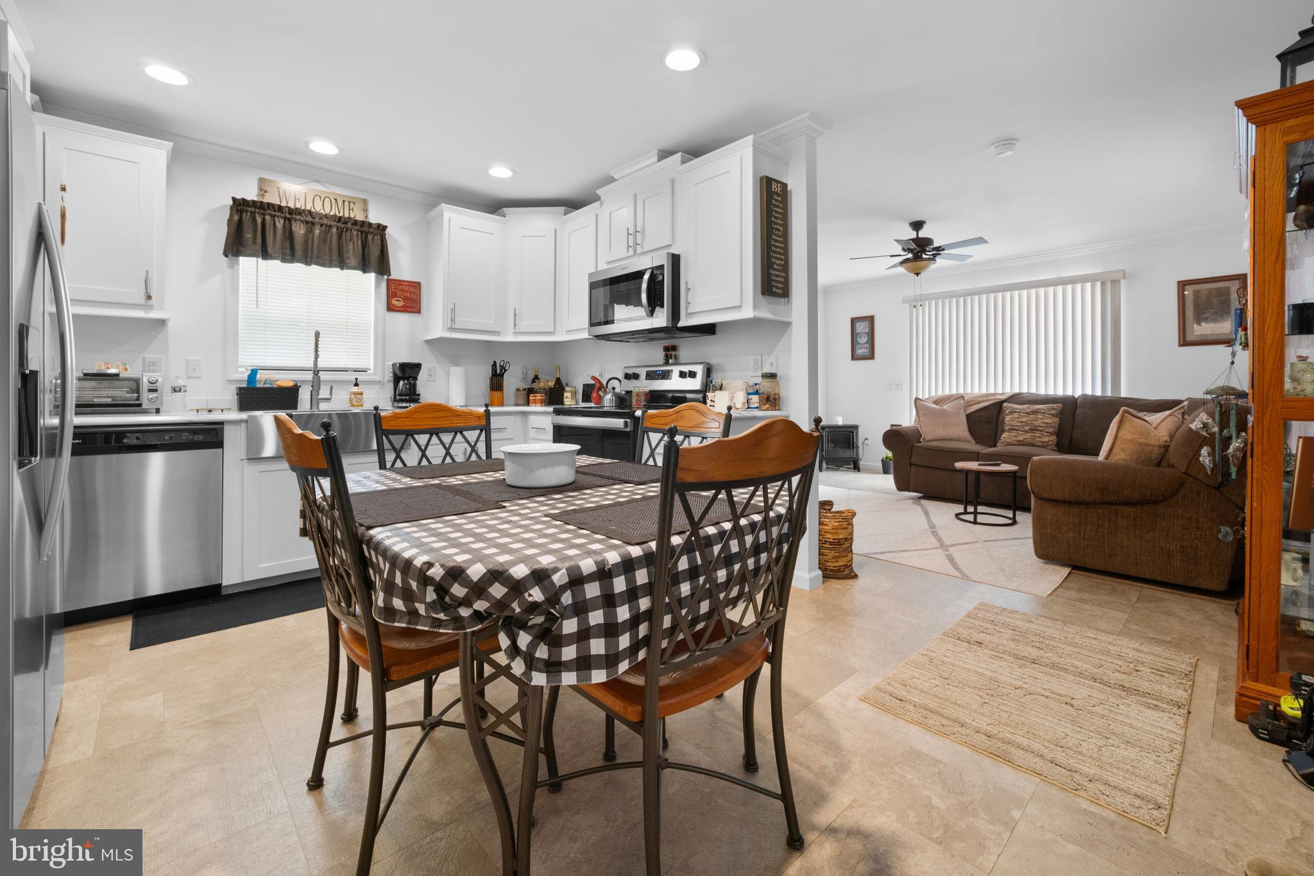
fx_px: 493
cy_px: 438
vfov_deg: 83.3
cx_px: 657
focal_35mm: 14
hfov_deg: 106.3
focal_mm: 9
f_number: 7.1
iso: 320
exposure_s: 1/6
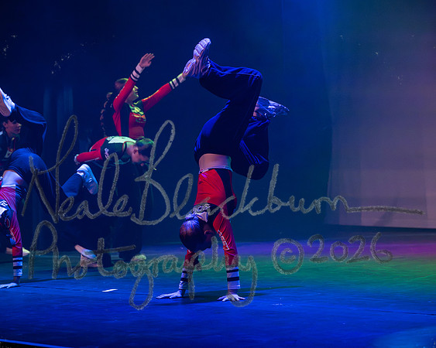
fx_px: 1395
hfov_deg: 17.8
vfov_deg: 14.2
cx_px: 188
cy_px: 174
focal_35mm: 108
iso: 5000
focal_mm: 96
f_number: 4
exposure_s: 1/500
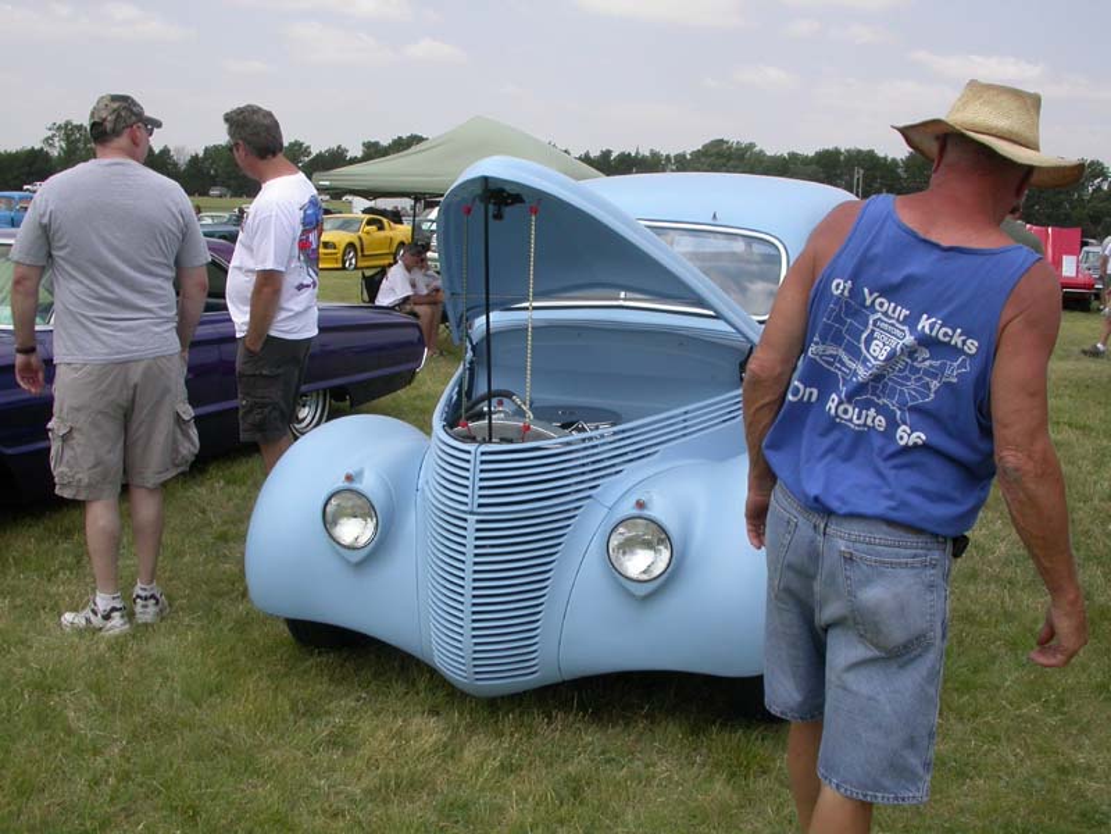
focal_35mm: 38
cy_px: 417
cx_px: 556
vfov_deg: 37.7
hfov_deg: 49.0
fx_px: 1220
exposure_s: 1/306
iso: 100
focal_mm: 7.85
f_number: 7.5
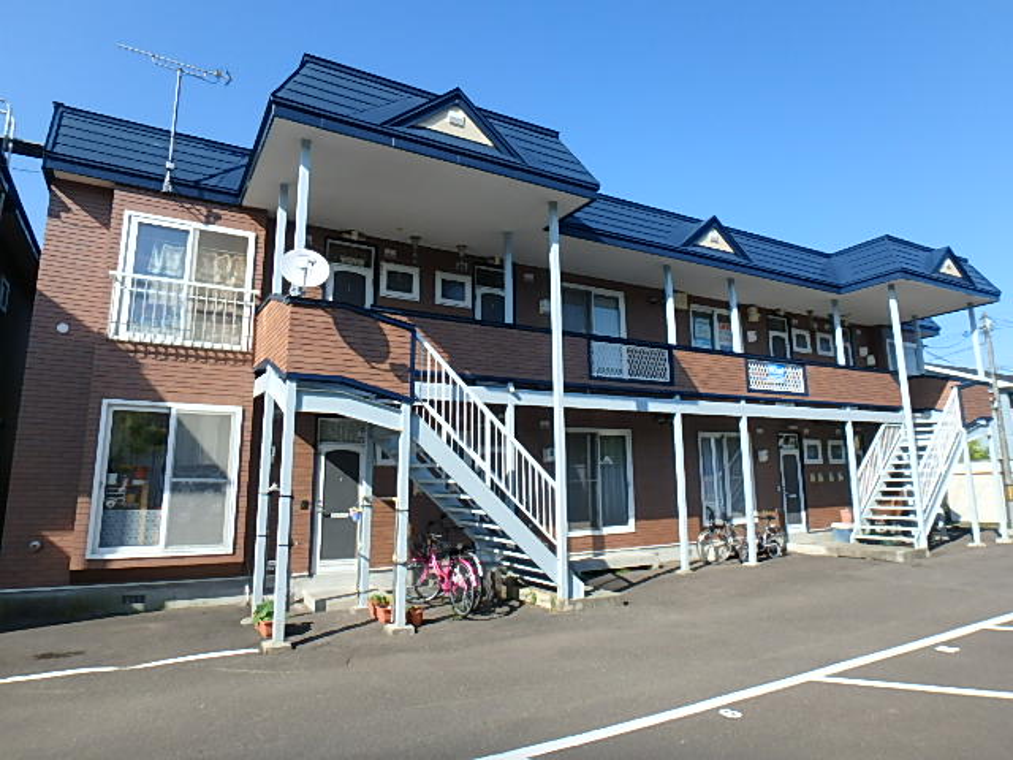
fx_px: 615
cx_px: 506
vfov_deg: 63.4
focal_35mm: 21
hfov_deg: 79.0
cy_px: 380
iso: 125
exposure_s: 1/800
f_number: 3.5
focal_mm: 3.7
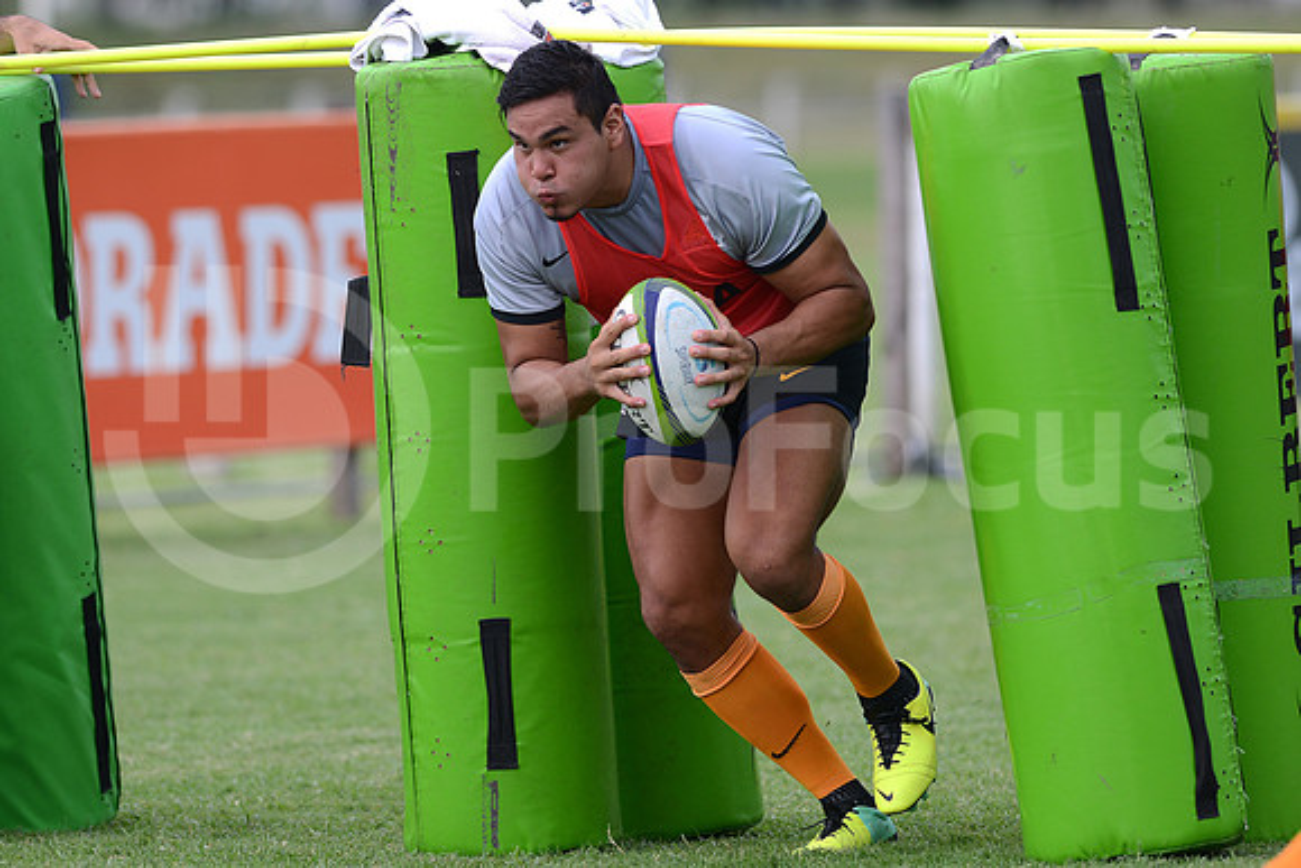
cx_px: 650
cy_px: 434
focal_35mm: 300
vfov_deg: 4.6
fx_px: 10844
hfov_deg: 6.9
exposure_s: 1/800
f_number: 4
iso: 200
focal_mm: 300
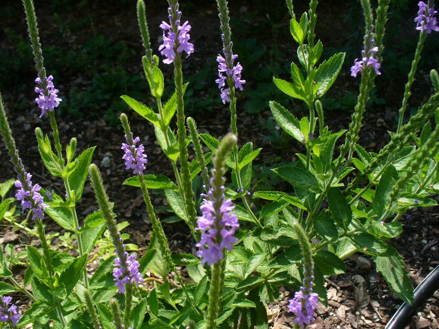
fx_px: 469
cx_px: 220
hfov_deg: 50.1
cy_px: 164
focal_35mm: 37
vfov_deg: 38.7
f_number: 5.6
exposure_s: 1/160
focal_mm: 6.1
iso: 80
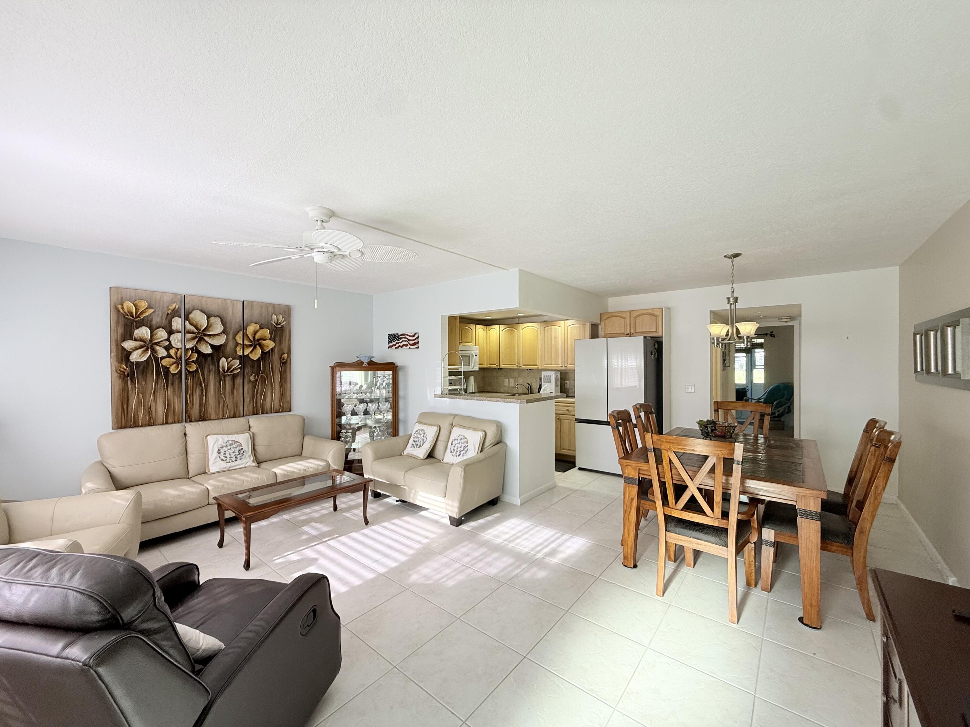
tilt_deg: +0.0
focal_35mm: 14
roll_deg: -0.1
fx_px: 392
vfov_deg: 85.7
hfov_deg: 102.1
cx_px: 485
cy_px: 364
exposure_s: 1/99
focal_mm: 2.22
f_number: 2.2
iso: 100
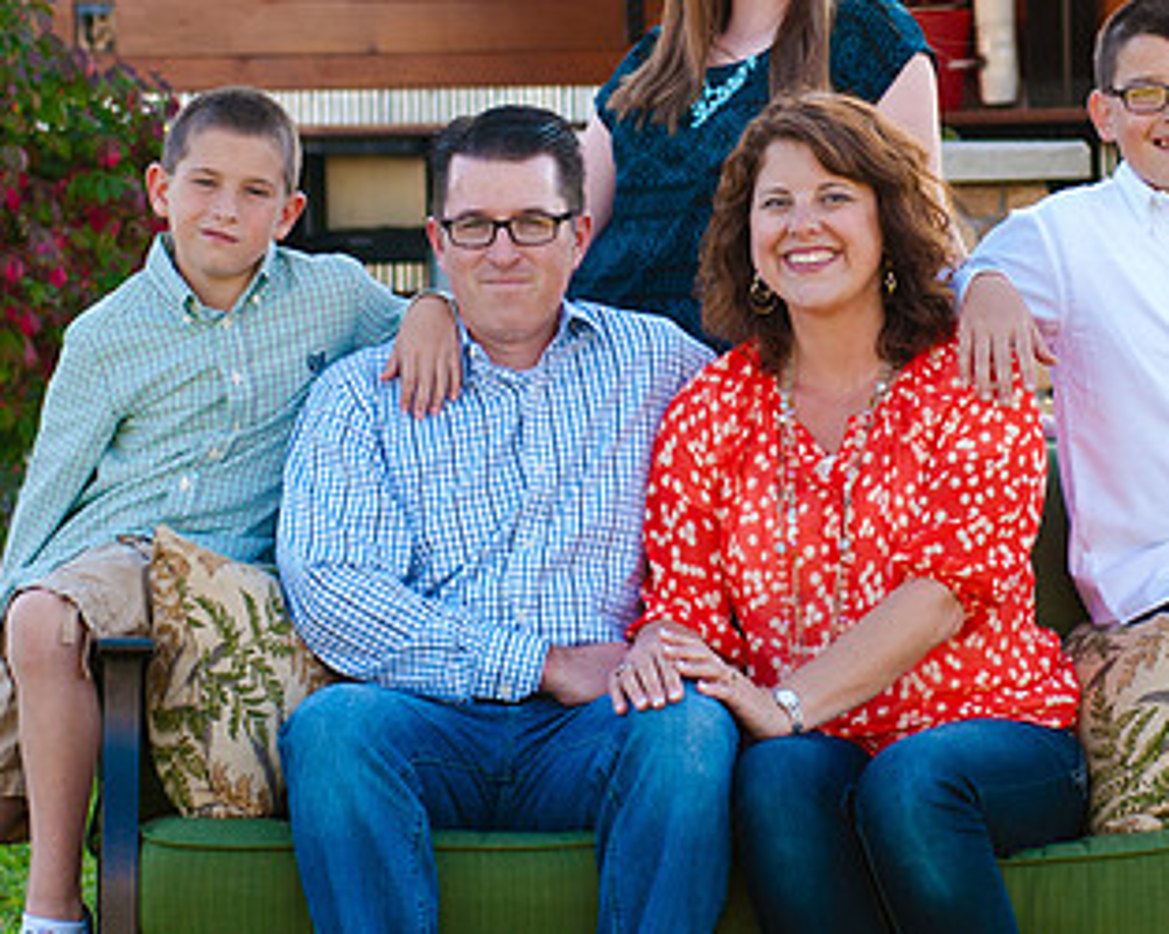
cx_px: 765
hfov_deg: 6.4
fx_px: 10442
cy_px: 436
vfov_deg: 5.1
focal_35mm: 302
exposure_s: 1/100
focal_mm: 92
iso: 200
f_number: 6.3
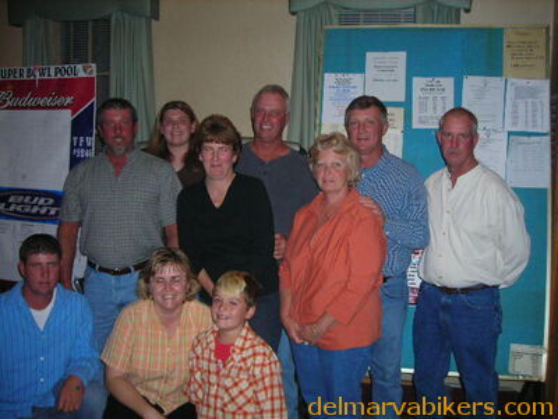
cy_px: 210
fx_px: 613
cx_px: 279
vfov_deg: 37.7
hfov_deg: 49.0
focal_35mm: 38
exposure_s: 1/60.1
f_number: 3.2
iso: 170
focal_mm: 6.3
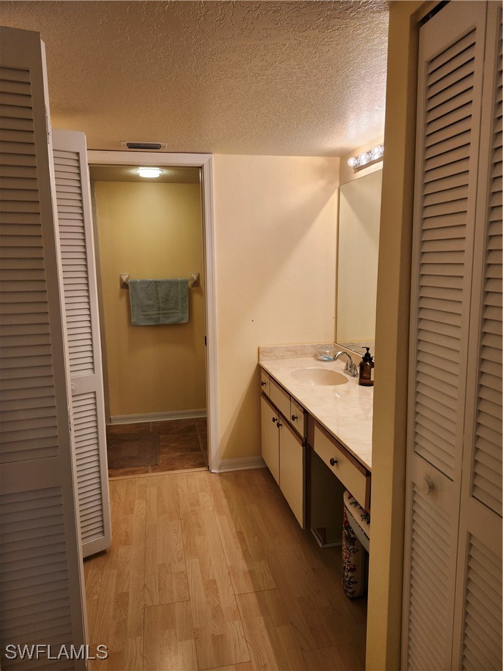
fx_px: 446
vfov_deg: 73.9
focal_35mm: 23
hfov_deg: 58.9
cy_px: 336
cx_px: 252
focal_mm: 5.54
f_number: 1.8
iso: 100
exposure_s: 1/120
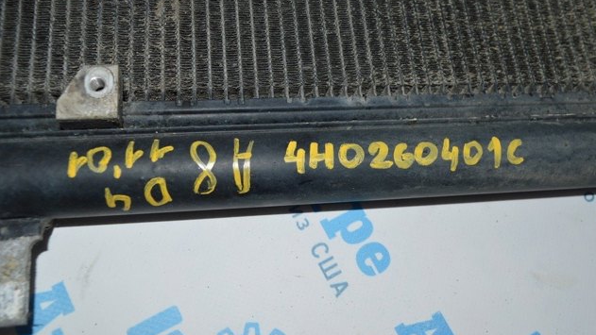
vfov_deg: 33.7
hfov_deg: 56.6
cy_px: 166
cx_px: 301
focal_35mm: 35
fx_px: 553
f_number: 8
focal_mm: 22
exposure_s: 1/60
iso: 100
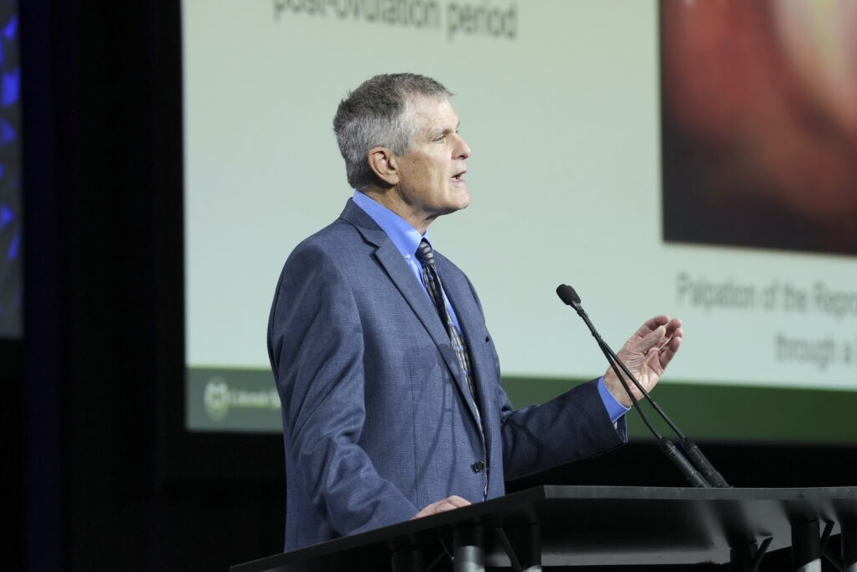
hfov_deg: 6.8
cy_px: 286
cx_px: 428
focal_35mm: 301
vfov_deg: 4.6
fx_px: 7166
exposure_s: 1/200
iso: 2000
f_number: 5.6
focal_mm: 200
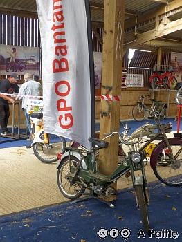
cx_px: 91
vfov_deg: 40.4
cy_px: 121
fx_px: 329
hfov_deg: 30.9
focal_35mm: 47
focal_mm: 8.5
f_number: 4.2
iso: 200
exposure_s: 1/60
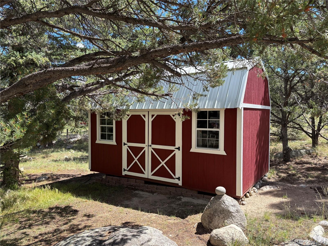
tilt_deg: -2.1
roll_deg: +0.2
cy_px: 123
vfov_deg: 53.1
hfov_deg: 67.3
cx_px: 164
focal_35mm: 26
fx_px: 246
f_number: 1.6
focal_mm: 5.96
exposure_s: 1/851
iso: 50
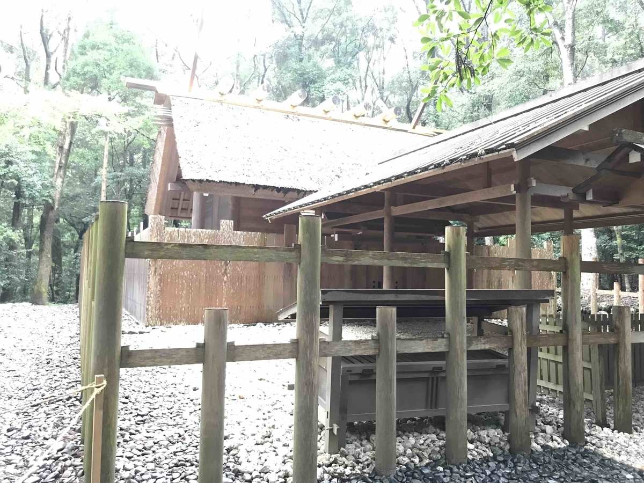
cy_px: 242
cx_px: 322
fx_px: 521
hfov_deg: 63.4
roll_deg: +0.1
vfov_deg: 49.7
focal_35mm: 28
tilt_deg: +4.2
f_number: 1.8
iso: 64
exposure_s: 1/15
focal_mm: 3.99
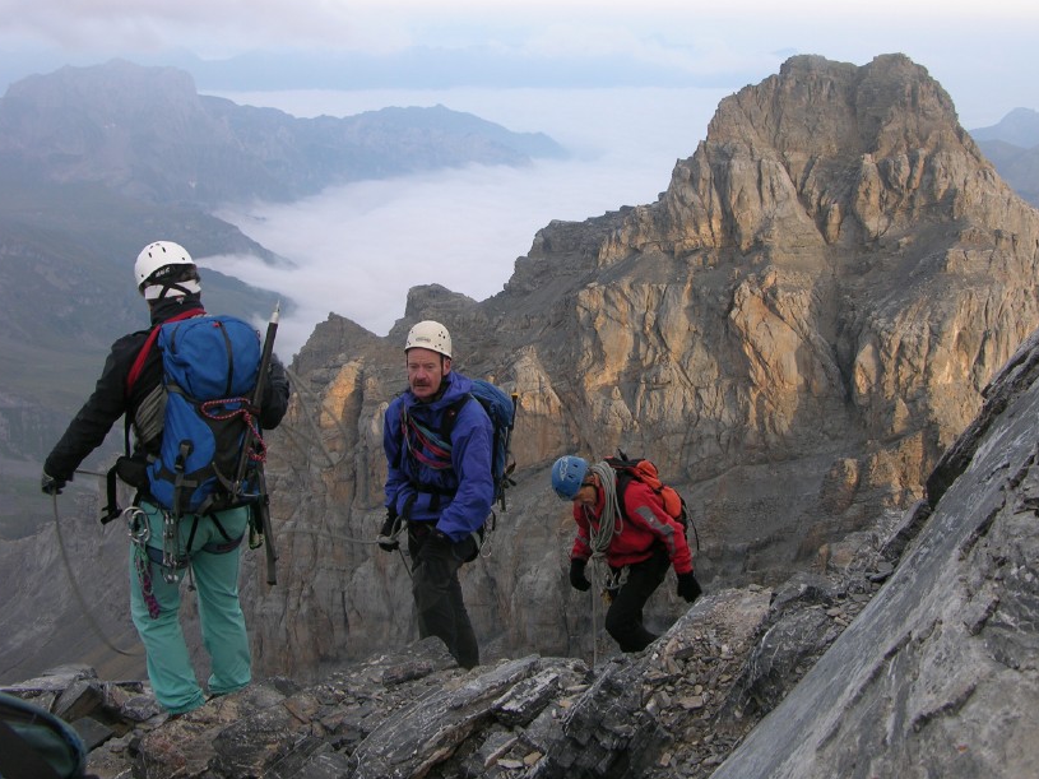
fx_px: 1320
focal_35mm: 44
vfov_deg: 32.8
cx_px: 552
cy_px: 311
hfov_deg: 42.9
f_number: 4
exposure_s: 1/81.9
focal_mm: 8.9
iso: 50
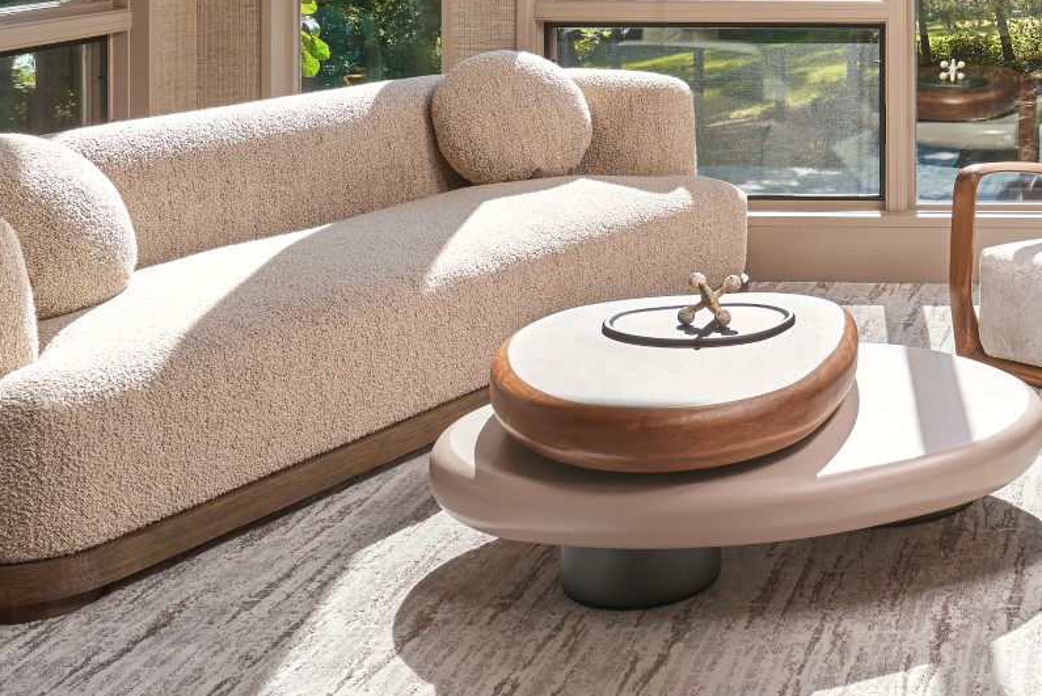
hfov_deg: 31.5
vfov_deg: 22.2
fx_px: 1651
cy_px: -113
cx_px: 1119
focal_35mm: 57
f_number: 9
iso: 200
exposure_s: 1/80
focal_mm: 21
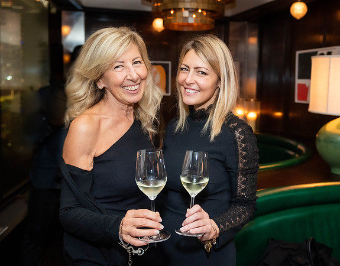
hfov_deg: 48.7
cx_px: 198
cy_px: 118
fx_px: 374
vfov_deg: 39.1
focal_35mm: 38
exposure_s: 1/40
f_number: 2.8
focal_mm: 24
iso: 1600
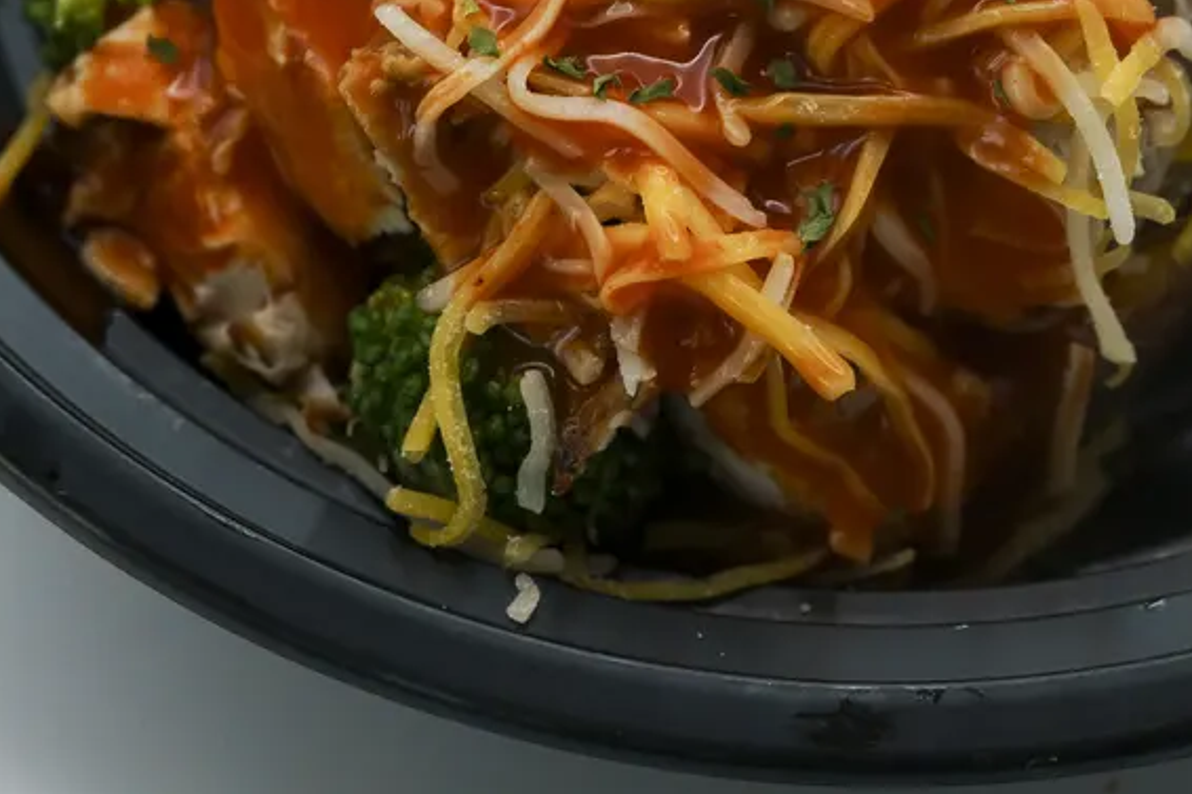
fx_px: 3277
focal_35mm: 99
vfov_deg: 13.2
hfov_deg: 20.5
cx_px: 851
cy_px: -296
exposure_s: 1/80
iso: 2000
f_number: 5.6
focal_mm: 35
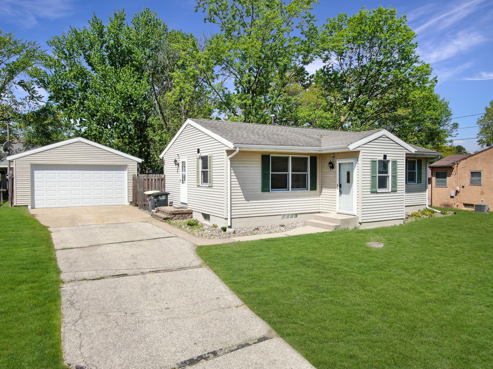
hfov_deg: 71.6
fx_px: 342
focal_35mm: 24
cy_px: 184
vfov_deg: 56.8
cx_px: 246
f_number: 2.8
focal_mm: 4.39
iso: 110
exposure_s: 1/1000
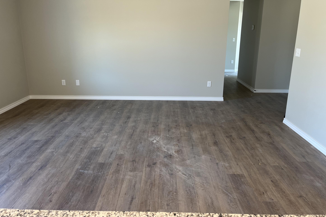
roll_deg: -0.1
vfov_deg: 46.4
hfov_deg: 65.5
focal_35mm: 28
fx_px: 254
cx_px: 160
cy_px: 99
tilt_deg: -14.9
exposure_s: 1/60
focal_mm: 5.1
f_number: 1.6
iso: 64
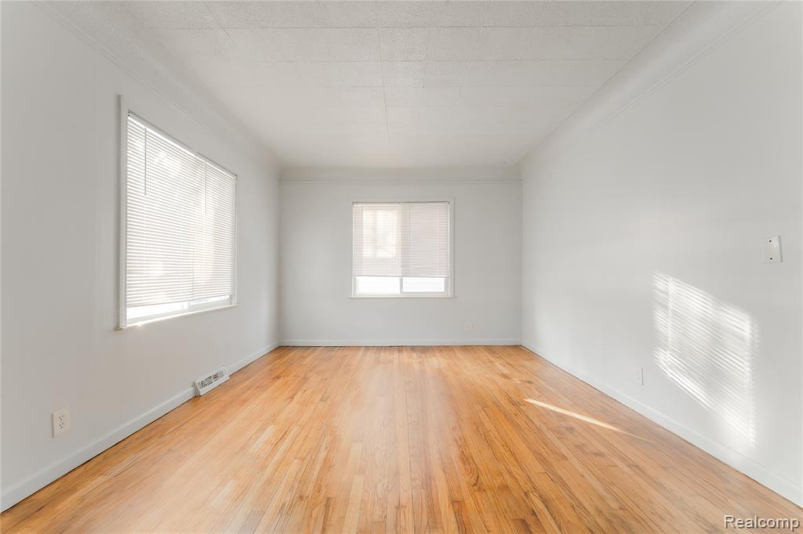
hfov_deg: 104.3
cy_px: 267
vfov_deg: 81.2
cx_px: 402
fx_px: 312
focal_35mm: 14
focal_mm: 14
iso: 200
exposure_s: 1/1.25
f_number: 18
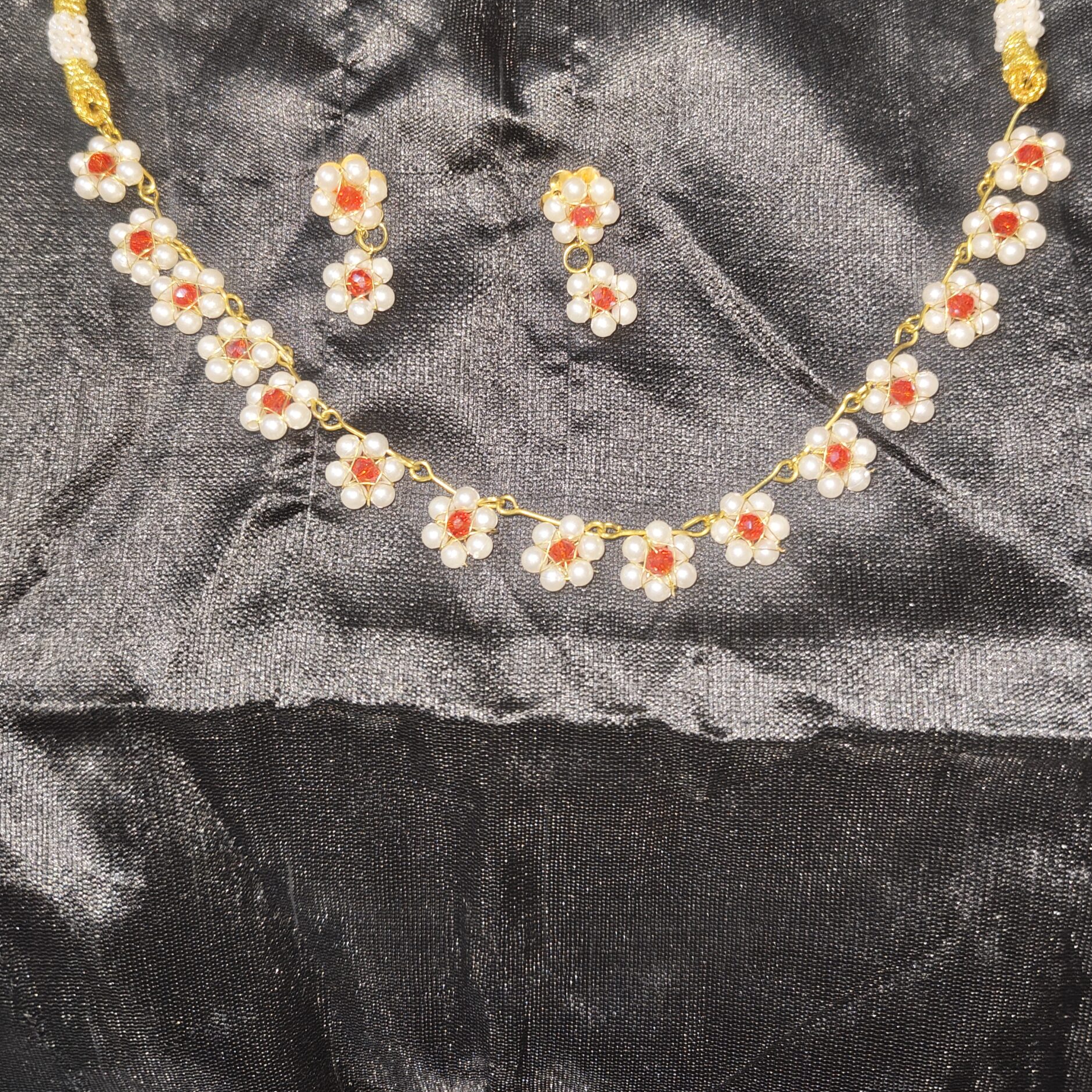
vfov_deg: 55.0
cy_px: 408
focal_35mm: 29
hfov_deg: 55.6
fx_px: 1035
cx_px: 550
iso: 2789
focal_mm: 5.56
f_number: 1.88
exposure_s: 1/33.3
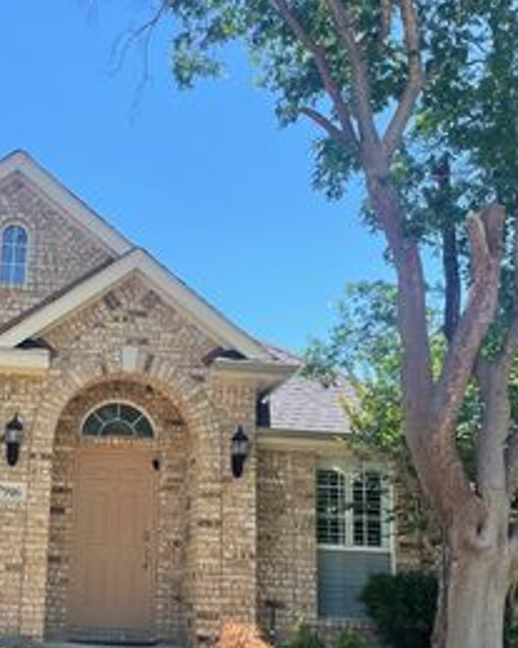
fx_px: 940
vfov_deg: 37.8
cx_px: 90
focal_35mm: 49
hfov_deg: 30.0
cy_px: 417
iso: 32
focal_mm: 4.2
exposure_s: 1/1276
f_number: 1.6
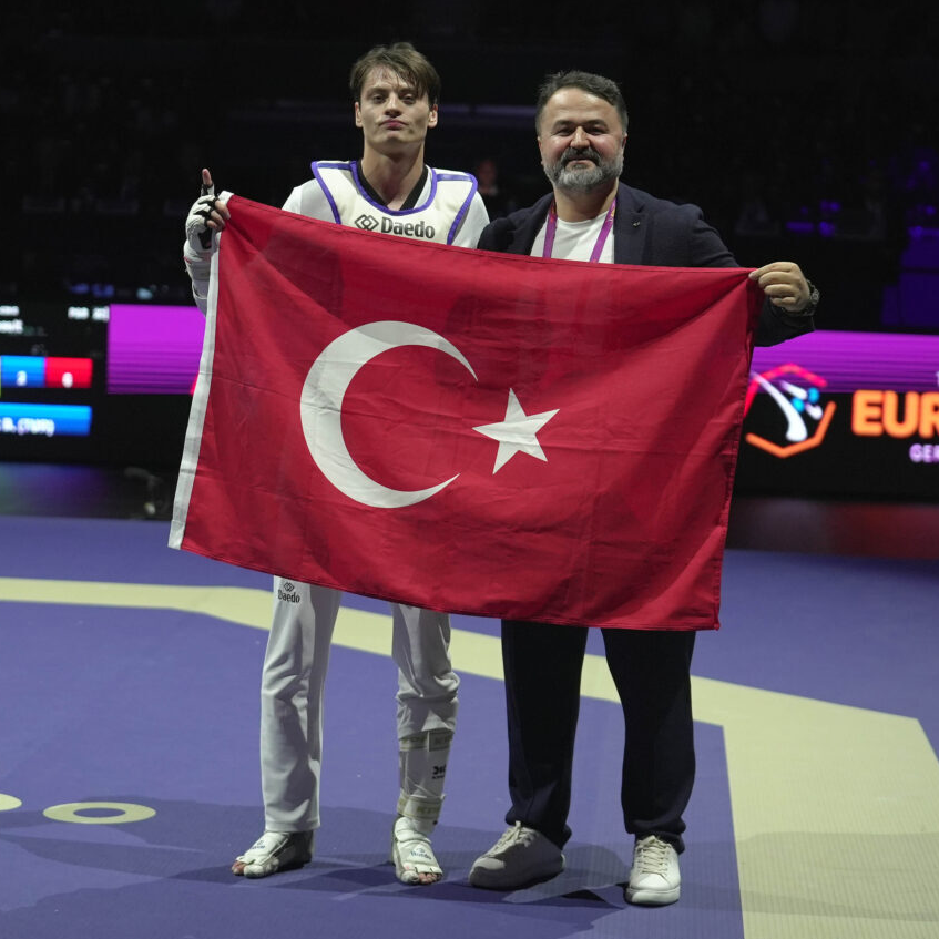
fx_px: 2762
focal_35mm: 90
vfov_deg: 19.3
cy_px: 472
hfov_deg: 19.3
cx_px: 365
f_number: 3.2
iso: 3200
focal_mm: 70
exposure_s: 1/1000
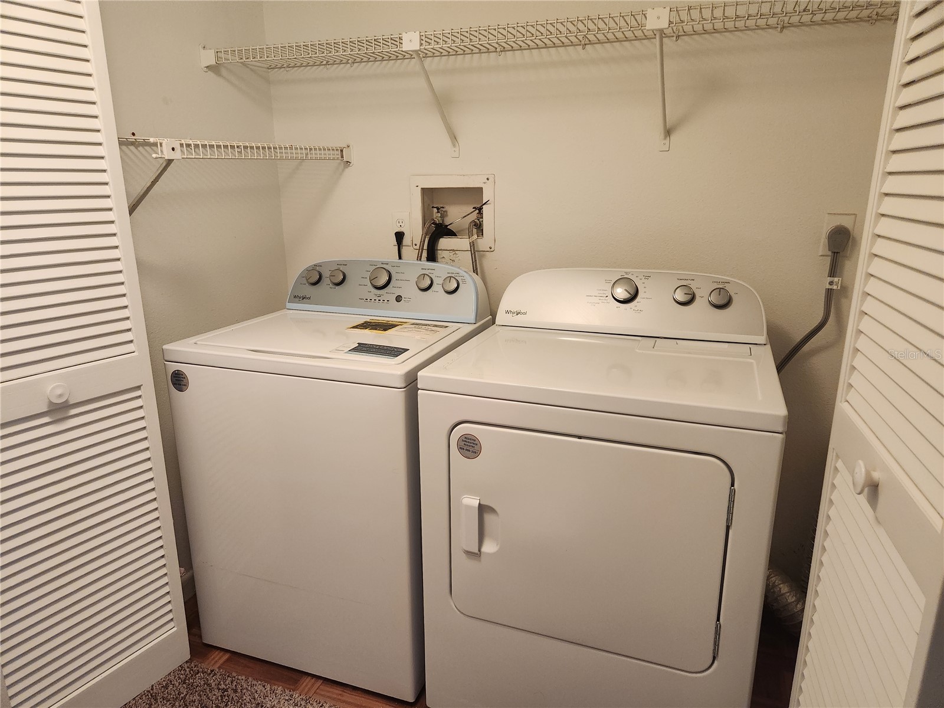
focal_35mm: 23
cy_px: 354
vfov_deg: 58.9
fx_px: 627
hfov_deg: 73.9
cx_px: 472
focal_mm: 5.4
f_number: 1.8
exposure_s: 1/120
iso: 640
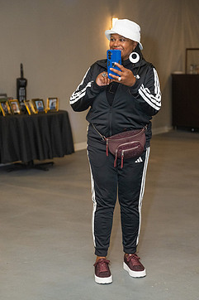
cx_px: 91
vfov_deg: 24.8
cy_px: 168
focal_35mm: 82
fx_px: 681
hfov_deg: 16.6
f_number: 2.8
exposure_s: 1/125
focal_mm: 66
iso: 3200
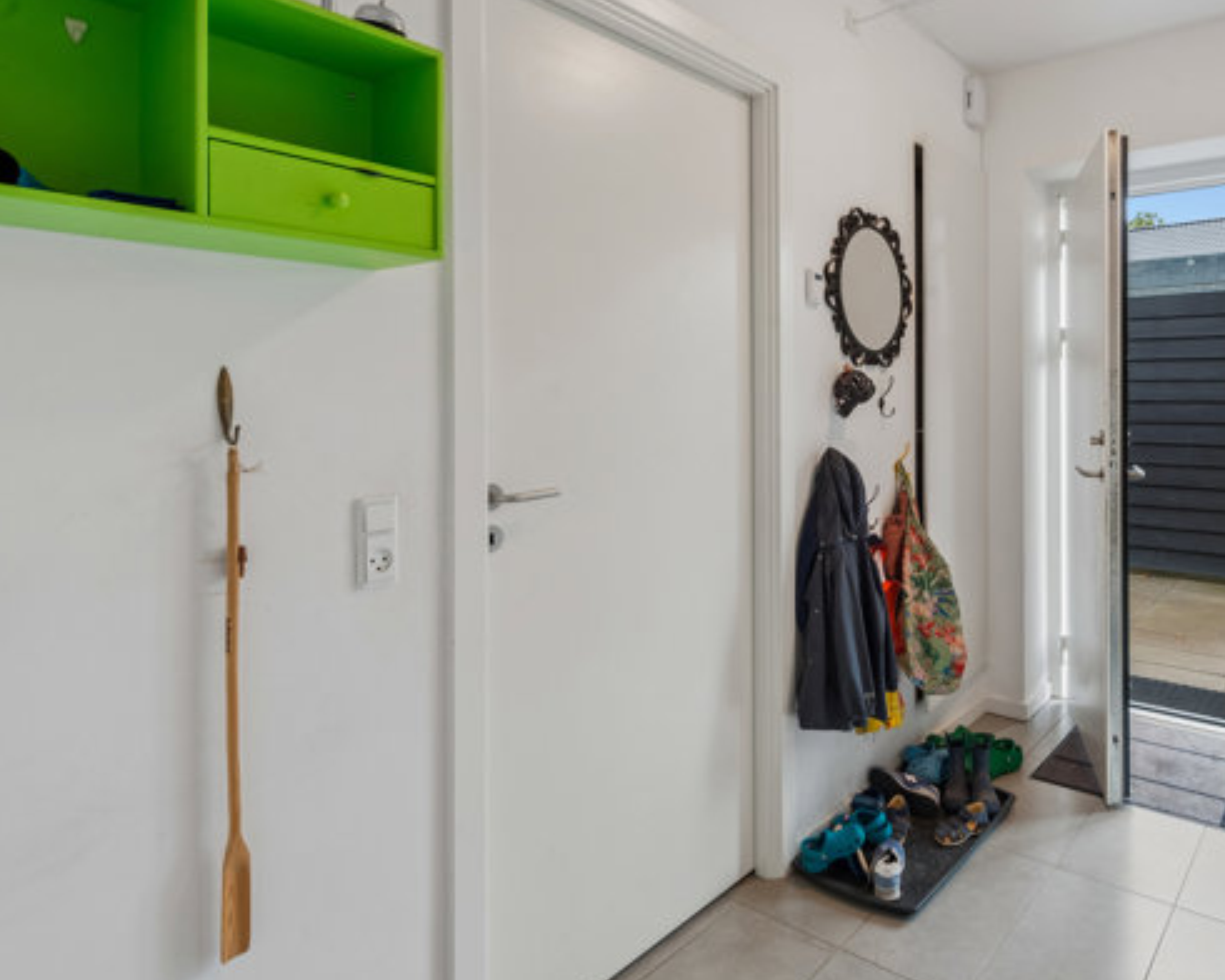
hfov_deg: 70.5
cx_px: 815
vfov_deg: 60.4
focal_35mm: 23
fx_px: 834
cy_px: 399
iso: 200
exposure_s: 1/3.33
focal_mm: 15
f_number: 10
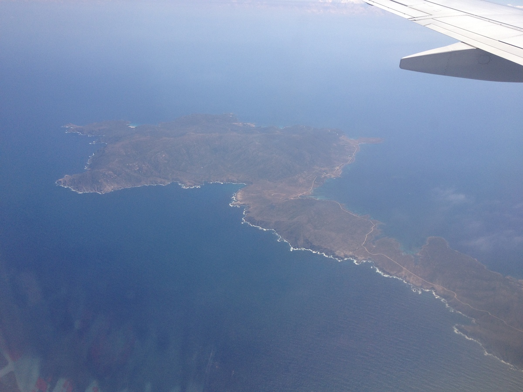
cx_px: 262
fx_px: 529
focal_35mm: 35
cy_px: 196
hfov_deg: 52.6
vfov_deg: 40.7
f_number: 2.4
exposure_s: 1/1200
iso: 50
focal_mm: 4.28
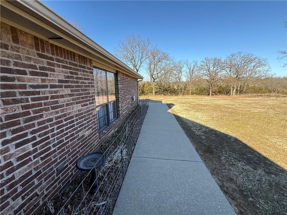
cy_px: 108
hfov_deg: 102.1
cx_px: 144
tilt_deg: -9.2
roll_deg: -2.8
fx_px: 116
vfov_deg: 85.7
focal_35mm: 14
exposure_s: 1/686
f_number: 2.2
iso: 50
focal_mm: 2.22
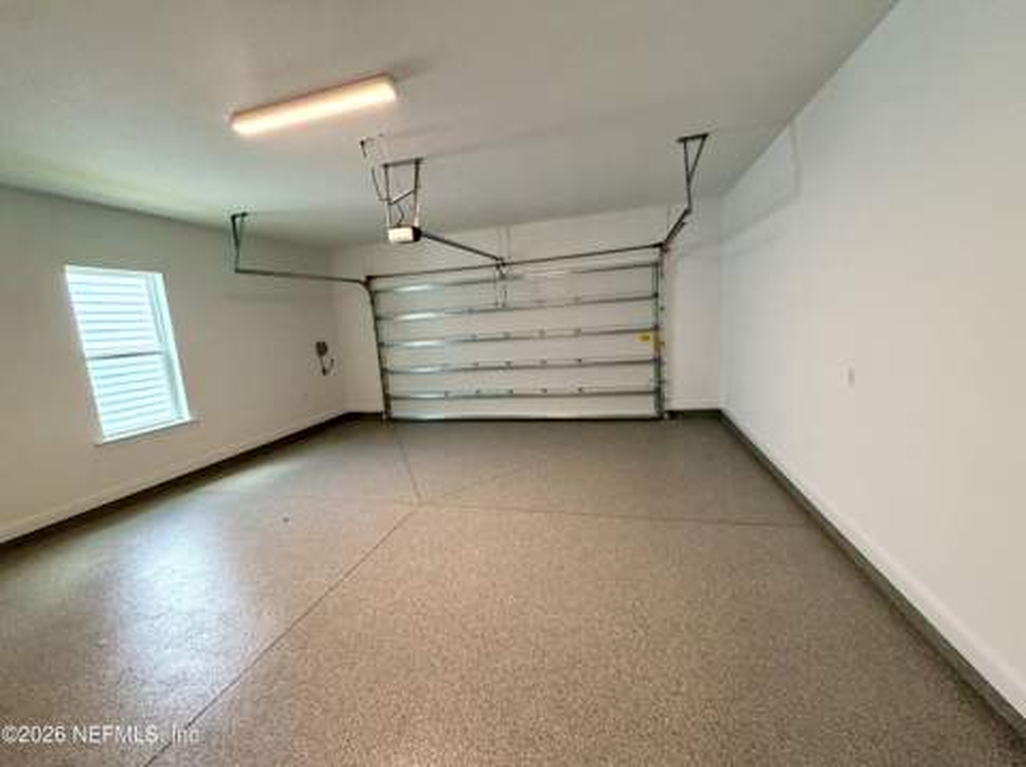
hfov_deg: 102.1
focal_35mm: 14
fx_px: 415
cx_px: 513
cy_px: 384
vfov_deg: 85.6
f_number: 2.2
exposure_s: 1/60
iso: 160
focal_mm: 2.22
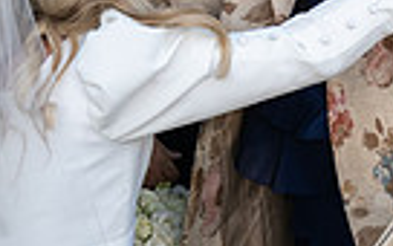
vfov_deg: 11.1
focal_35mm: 117
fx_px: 1253
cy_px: 22
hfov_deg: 17.8
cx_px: 254
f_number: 3.5
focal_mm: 27
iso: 500
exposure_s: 1/1600
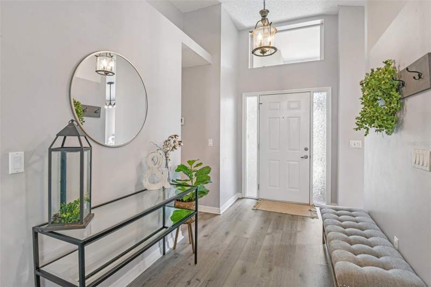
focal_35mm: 17
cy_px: 144
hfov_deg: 93.3
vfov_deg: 70.4
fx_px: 203
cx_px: 216
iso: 400
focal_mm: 17
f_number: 8
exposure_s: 1/13
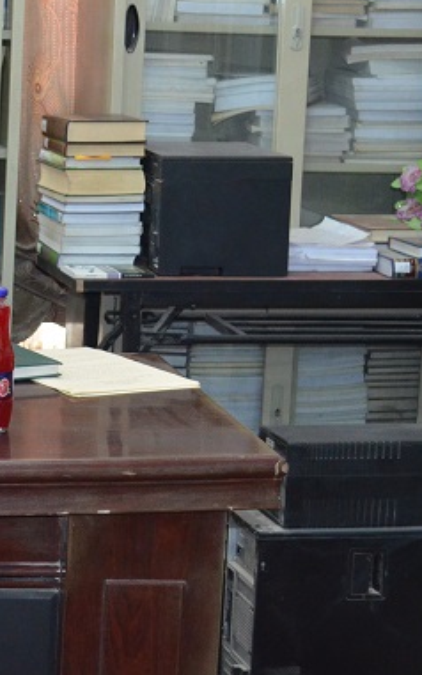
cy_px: 199
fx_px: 1822
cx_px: -222
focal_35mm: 99
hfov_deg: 12.5
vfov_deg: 20.9
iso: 1800
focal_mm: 26
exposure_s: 1/60
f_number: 4.2
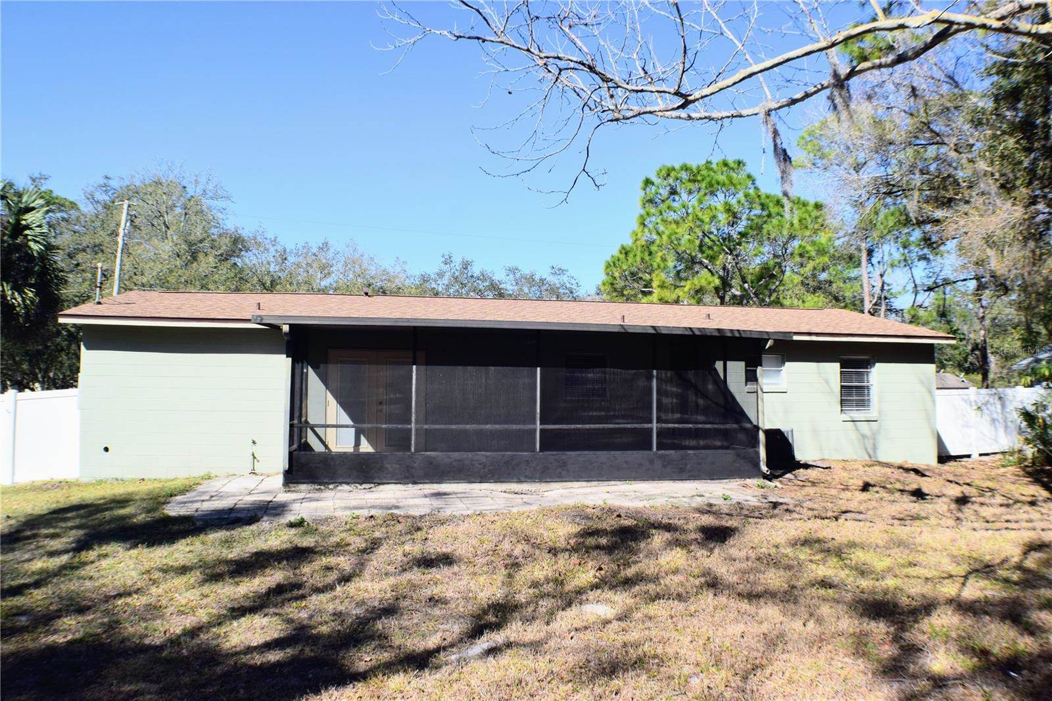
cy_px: 350
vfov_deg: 36.9
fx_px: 1052
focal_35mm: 36
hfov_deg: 53.1
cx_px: 526
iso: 400
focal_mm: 24
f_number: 11
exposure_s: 1/500
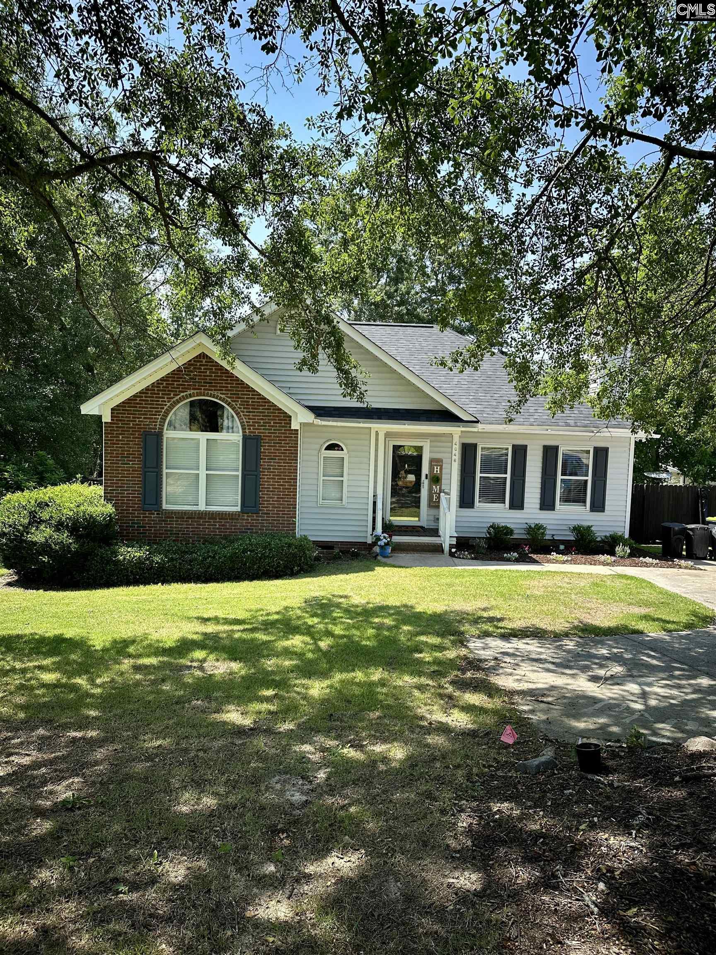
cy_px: 478
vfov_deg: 71.6
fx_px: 662
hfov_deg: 56.8
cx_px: 358
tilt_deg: -2.6
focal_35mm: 24
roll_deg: -2.0
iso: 80
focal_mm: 6.86
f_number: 1.78
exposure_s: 1/1304
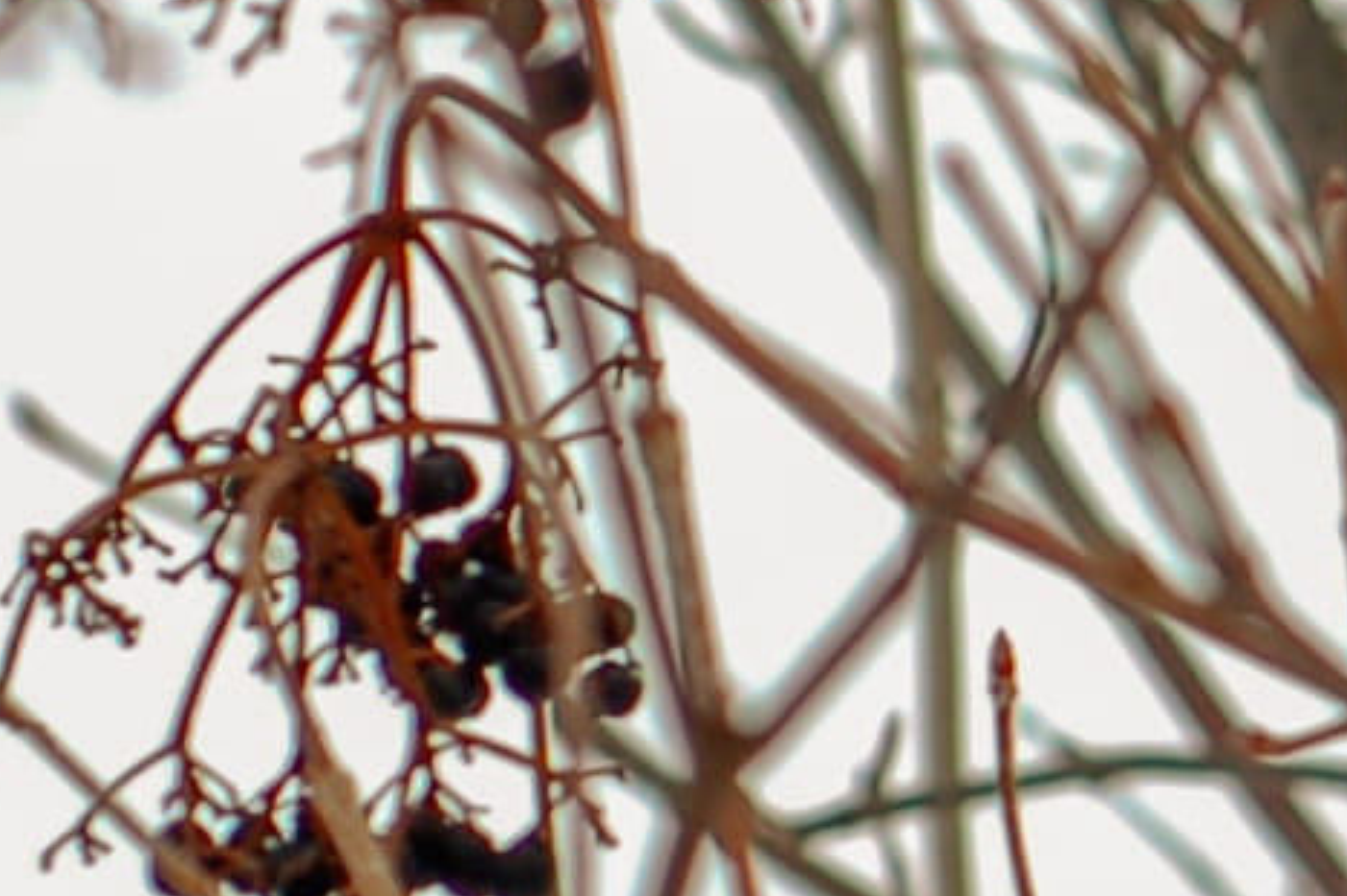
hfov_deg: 4.1
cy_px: 349
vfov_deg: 2.8
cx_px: 4084
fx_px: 18065
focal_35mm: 483
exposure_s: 1/125
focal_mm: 50
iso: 200
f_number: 5.6
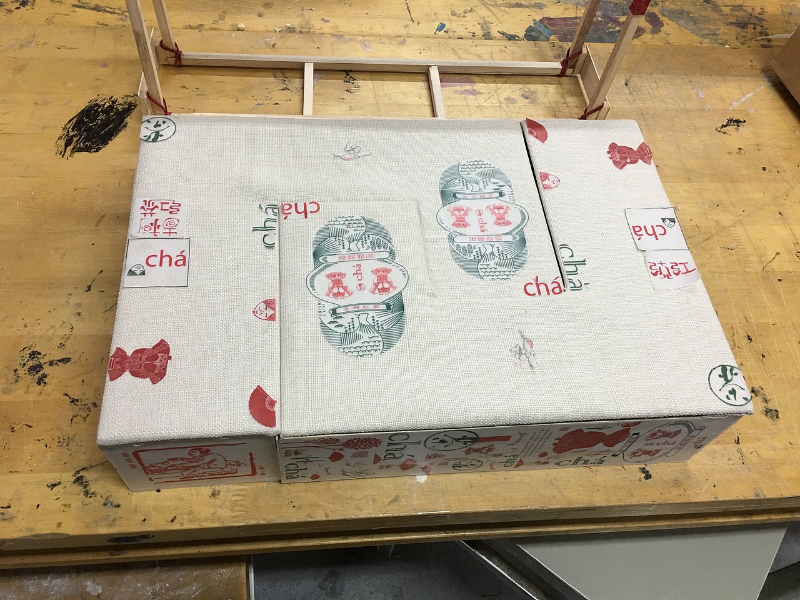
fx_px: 670
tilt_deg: -55.5
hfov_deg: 61.7
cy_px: 300
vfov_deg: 48.2
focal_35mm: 29
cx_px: 400
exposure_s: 1/17
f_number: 2.2
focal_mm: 4.15
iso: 64
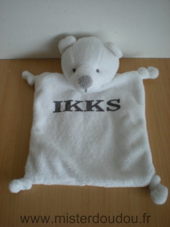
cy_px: 114
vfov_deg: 49.0
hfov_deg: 37.7
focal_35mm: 38
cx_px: 85
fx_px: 249
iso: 203
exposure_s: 1/8
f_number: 3.1
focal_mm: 6.3
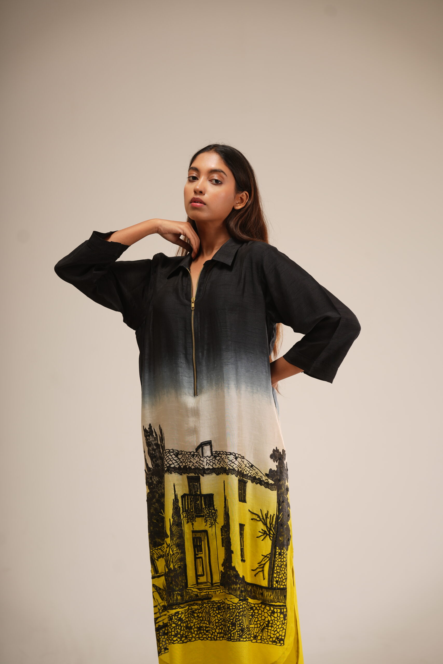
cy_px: 332
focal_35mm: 85
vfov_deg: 23.9
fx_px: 1569
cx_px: 222
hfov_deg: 16.1
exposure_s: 1/160
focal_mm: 85
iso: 50
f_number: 4
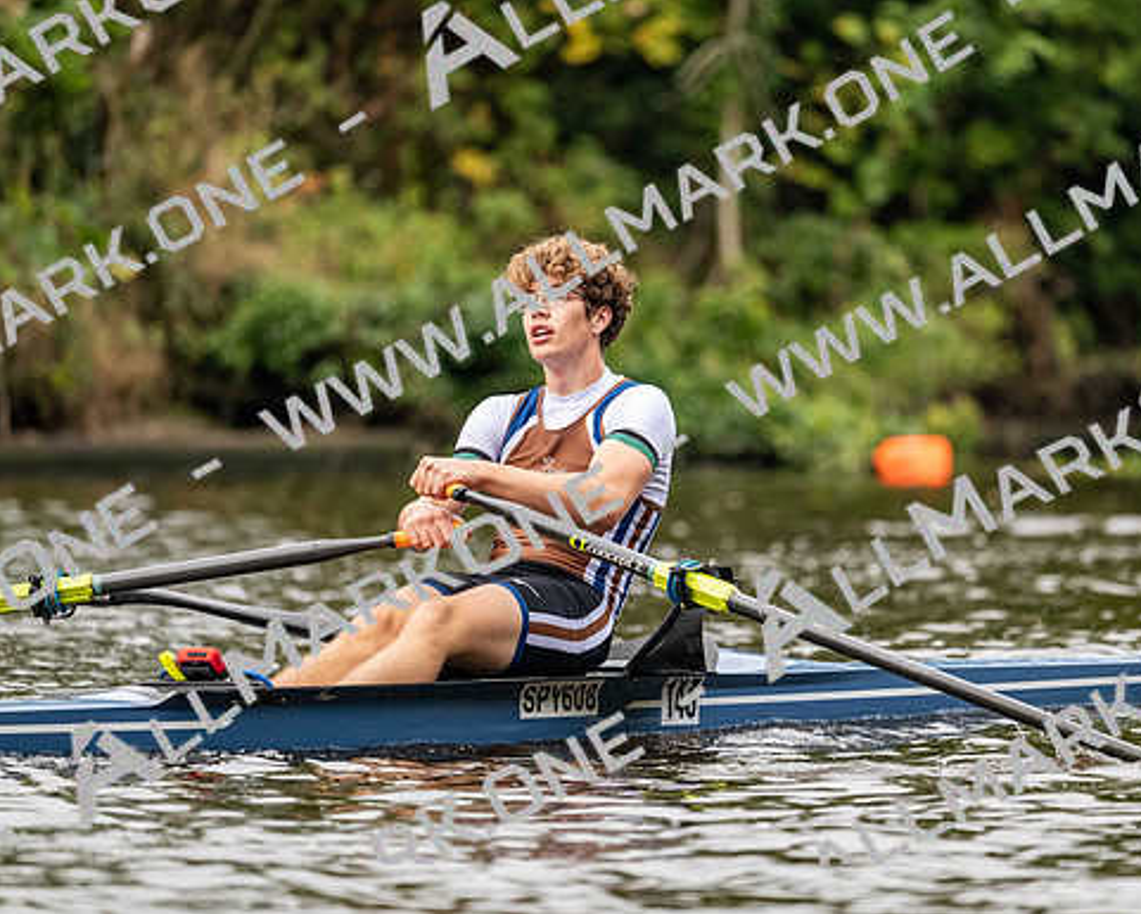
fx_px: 15301
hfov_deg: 4.3
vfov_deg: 3.4
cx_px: 553
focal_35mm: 453
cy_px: 457
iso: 1800
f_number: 4.5
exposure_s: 1/2500
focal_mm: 400
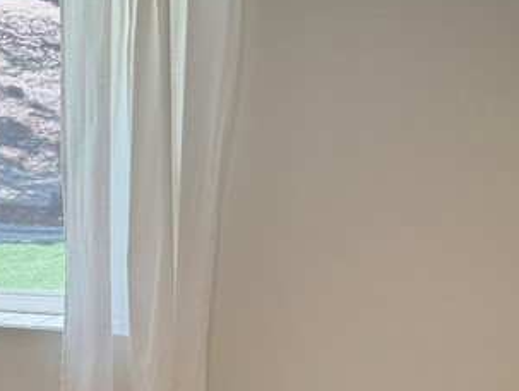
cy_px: 281
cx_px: -298
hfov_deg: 20.1
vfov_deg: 18.2
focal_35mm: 81
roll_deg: +0.1
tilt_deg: -6.5
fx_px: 1216
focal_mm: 6.76
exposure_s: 1/617
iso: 100
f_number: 1.78
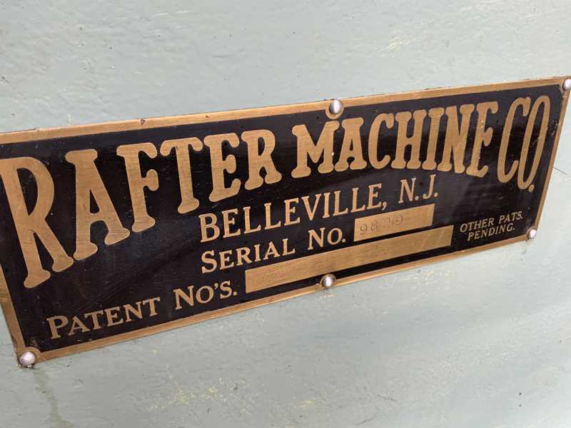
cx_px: 286
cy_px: 214
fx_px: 478
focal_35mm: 29
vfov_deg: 48.2
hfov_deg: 61.7
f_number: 1.8
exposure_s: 1/120
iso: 64
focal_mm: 3
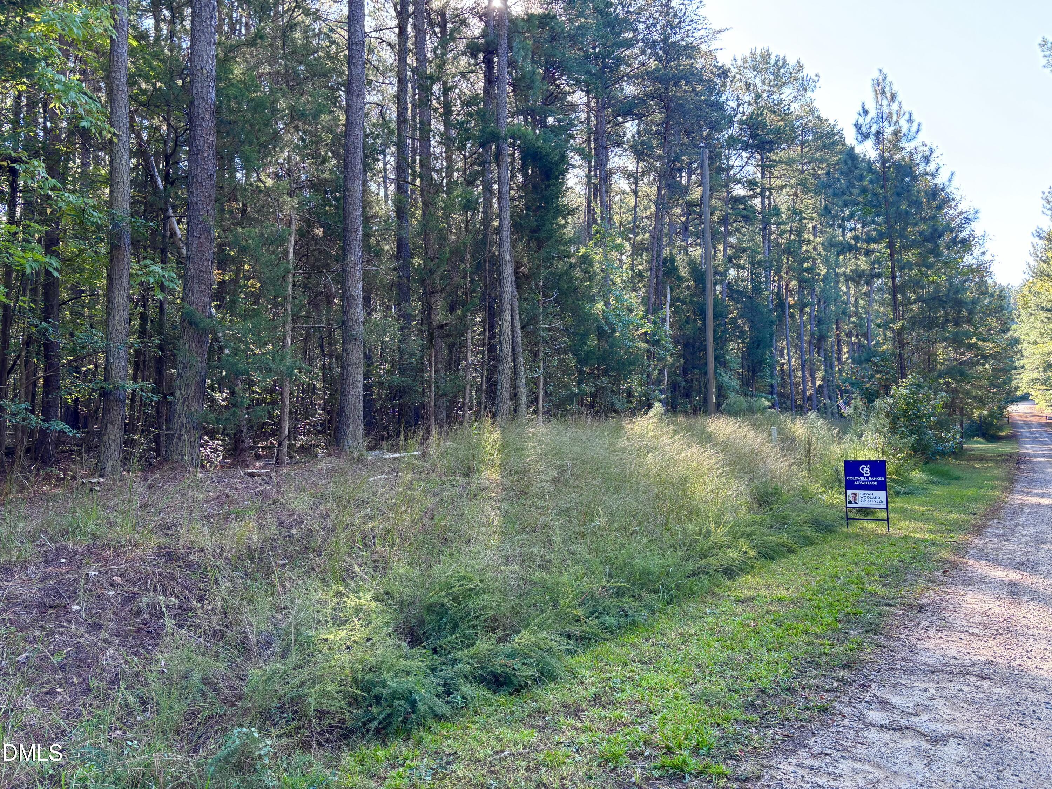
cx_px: 526
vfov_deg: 53.1
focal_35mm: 26
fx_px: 790
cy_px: 394
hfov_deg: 67.3
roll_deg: -0.7
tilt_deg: +3.0
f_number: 1.6
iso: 64
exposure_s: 1/122
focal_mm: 5.96
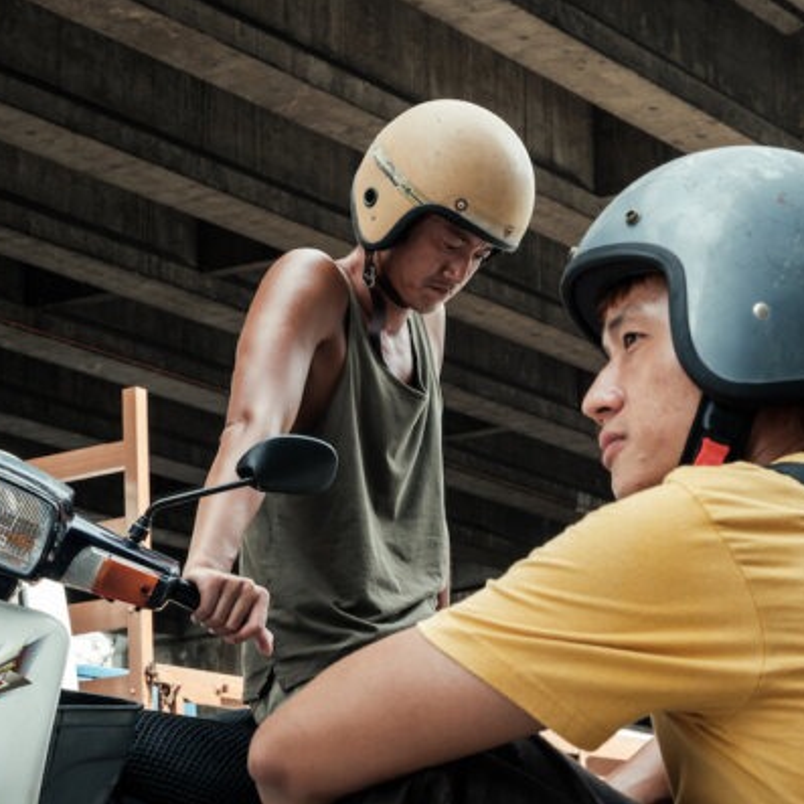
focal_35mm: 108
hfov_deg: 16.1
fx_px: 2838
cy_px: 401
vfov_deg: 16.1
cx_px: 549
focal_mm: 56
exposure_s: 1/80
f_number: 11
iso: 640
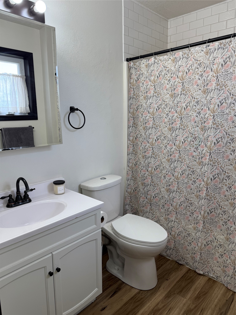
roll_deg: +0.5
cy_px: 158
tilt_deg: -10.5
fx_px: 218
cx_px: 118
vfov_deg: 71.6
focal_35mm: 24
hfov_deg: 56.8
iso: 80
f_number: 1.78
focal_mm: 6.76
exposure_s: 1/120
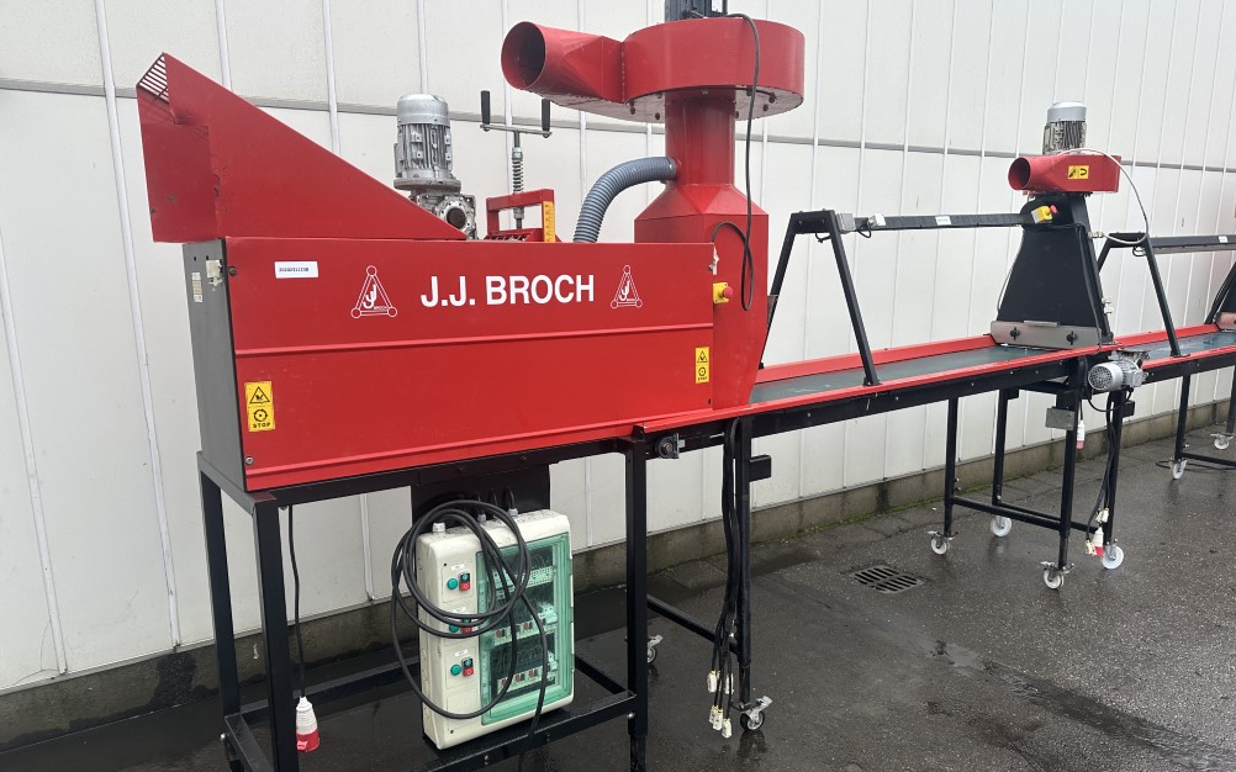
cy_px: 421
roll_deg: +0.1
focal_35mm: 26
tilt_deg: -10.4
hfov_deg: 70.4
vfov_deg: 47.5
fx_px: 876
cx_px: 619
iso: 80
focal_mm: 6.86
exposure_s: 1/454
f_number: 1.78
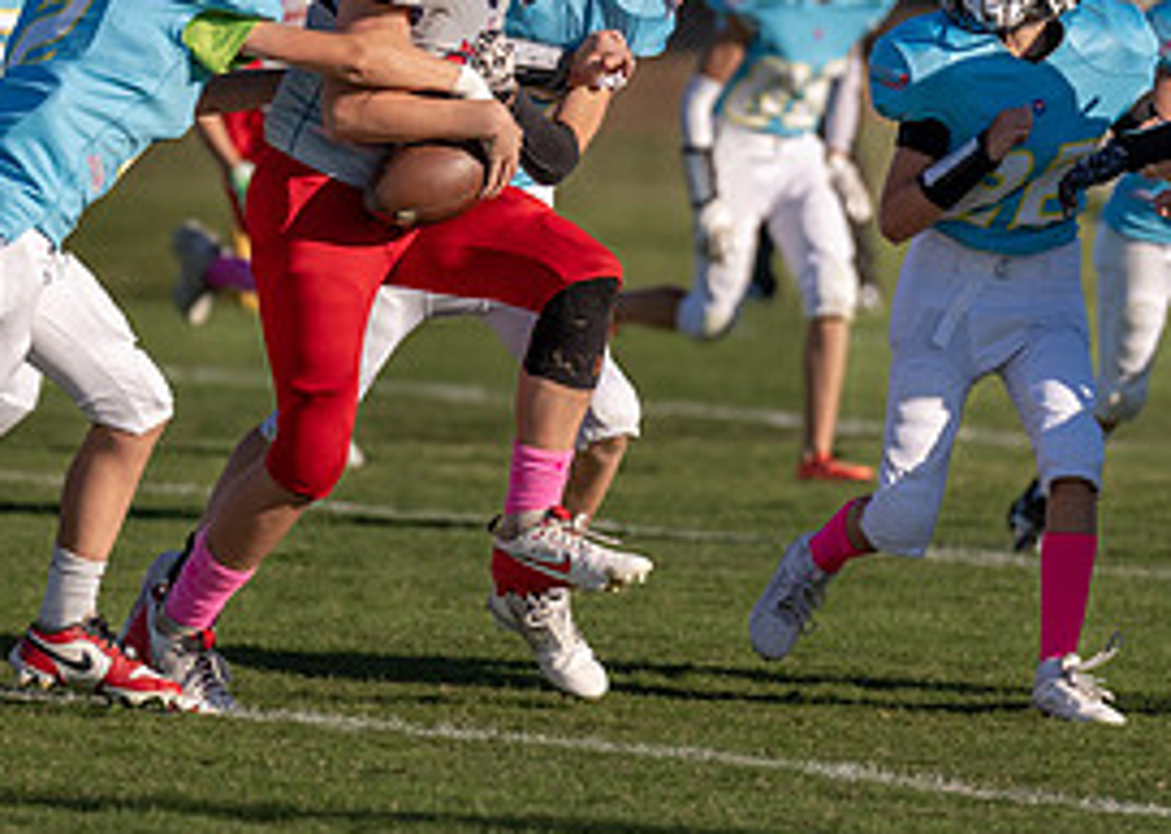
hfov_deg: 3.7
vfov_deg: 2.6
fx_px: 18107
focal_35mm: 545
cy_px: 211
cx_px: 412
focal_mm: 200
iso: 160
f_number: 2.8
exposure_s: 1/4000
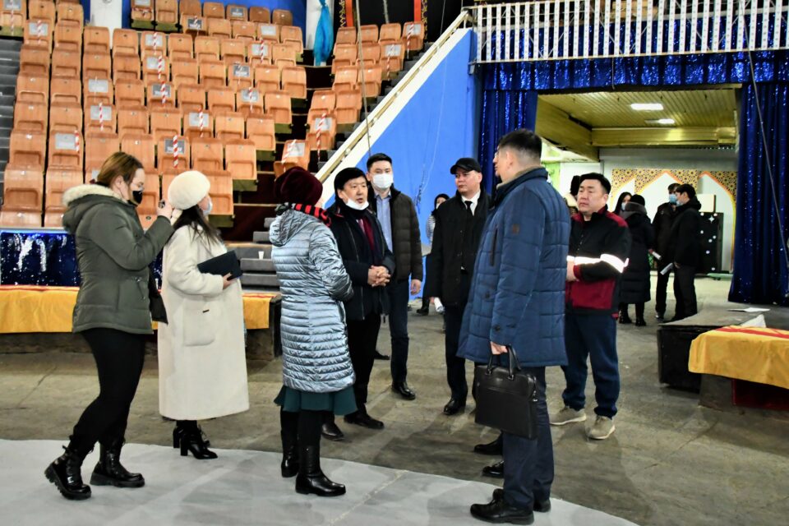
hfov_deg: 57.2
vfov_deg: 40.0
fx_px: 723
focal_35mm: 33
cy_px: 263
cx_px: 394
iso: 6400
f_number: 3.8
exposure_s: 1/60
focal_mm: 22
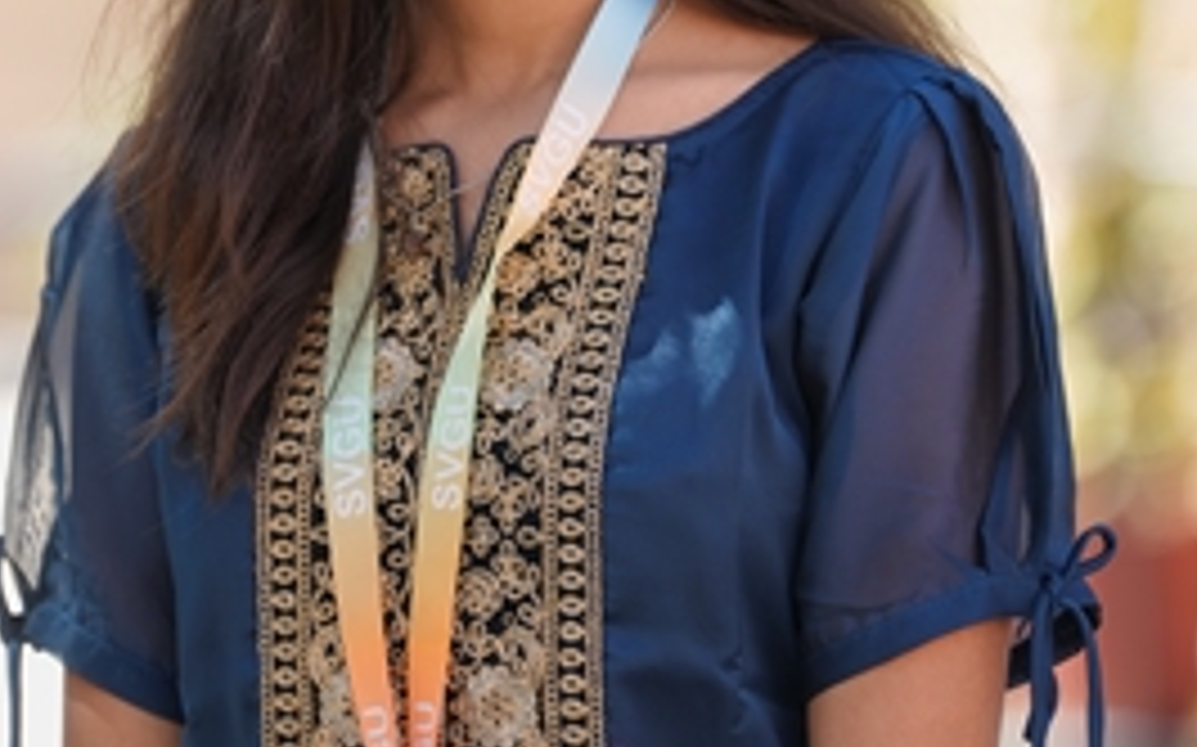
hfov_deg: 6.1
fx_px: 11217
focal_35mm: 344
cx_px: 538
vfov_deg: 3.8
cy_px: 18
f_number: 2.8
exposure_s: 1/500
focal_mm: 200
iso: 320
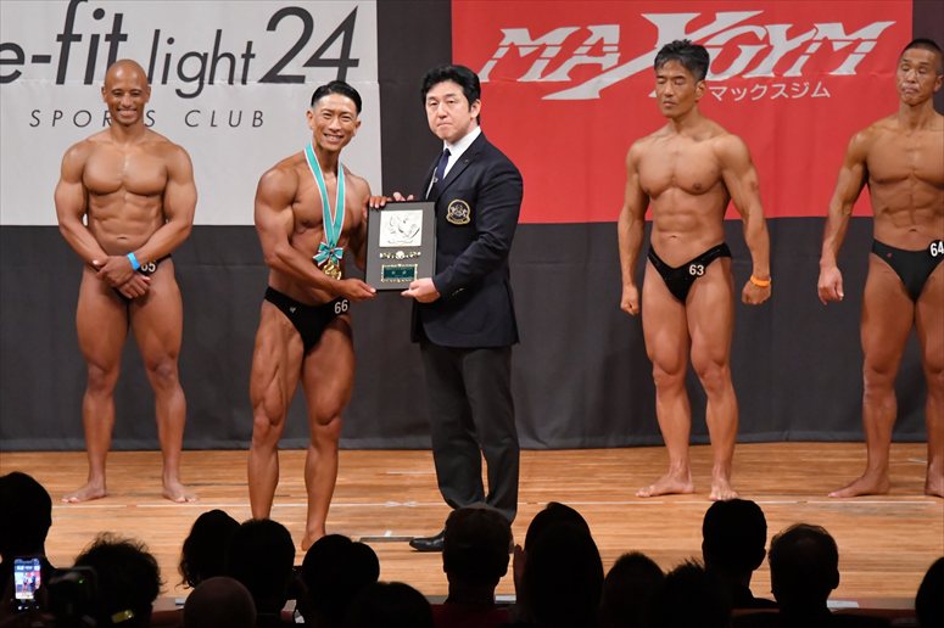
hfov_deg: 9.2
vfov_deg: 6.1
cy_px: 314
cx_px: 472
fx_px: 5897
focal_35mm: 225
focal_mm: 150
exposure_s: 1/400
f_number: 5.6
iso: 7200
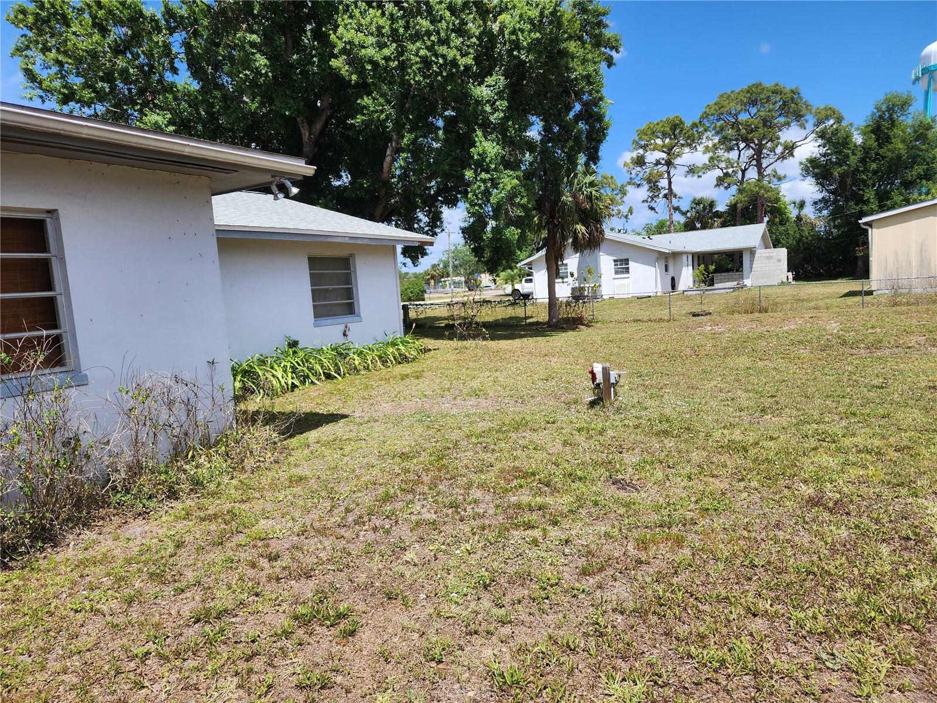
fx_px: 623
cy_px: 352
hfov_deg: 73.9
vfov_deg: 58.9
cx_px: 468
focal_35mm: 23
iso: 12
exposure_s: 1/848
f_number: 1.8
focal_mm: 6.4
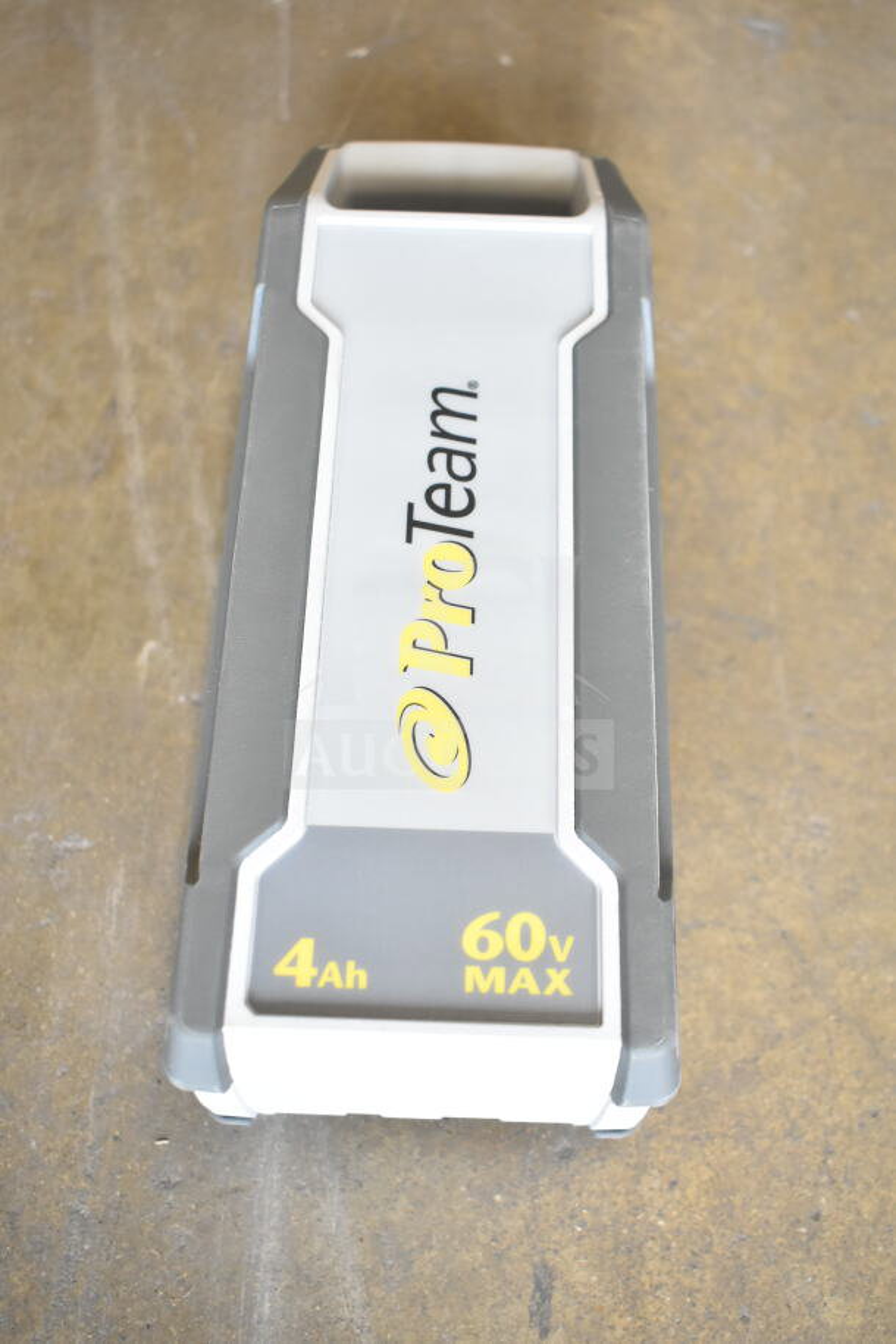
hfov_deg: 35.5
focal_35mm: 38
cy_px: 672
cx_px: 448
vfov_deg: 51.3
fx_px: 1399
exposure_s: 1/80
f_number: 4.5
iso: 1600
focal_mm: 25
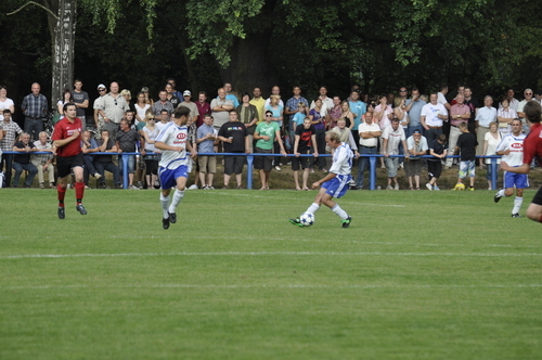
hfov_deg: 6.3
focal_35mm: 330
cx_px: 271
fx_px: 4962
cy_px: 180
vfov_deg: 4.2
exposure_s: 1/500
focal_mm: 220
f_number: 5.3
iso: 400
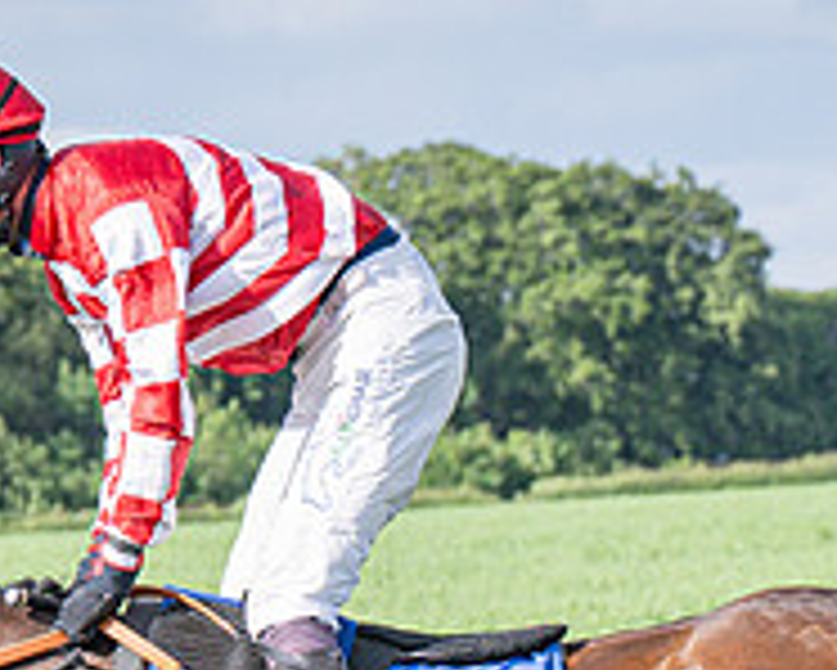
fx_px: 11079
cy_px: 956
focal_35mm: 447
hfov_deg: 4.3
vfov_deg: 3.5
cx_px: 35
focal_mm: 82
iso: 200
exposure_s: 1/1600
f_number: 4.5
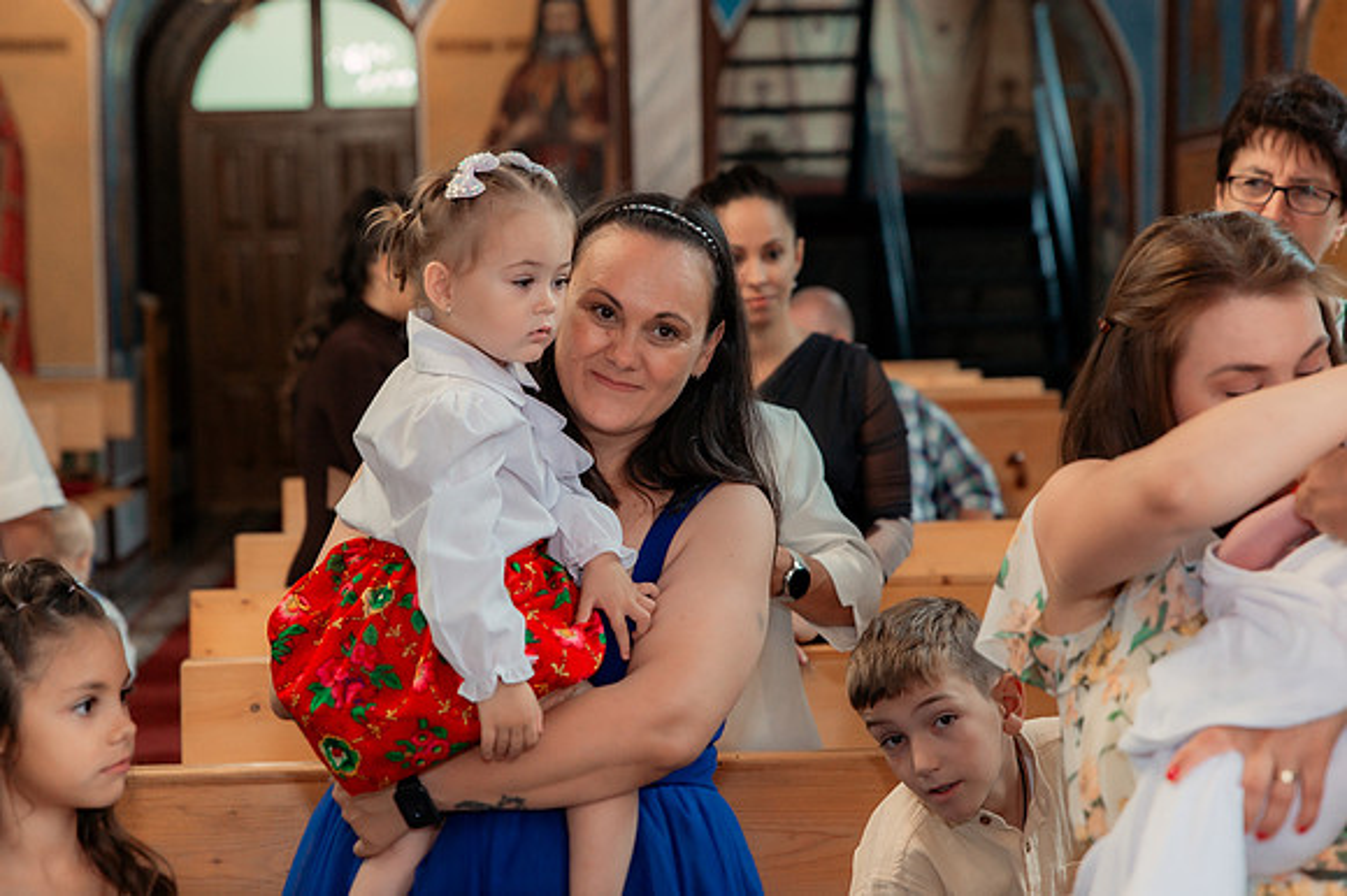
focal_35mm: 79
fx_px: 2941
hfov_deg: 25.8
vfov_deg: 17.3
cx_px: 605
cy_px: 414
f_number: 3.5
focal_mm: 70
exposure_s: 1/250
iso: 2000
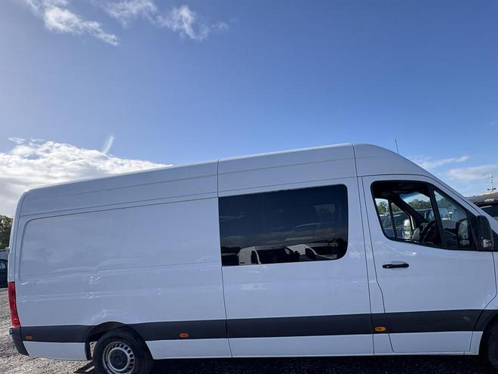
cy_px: 232
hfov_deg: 84.1
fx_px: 273
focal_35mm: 19
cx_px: 284
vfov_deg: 67.7
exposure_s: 1/1346
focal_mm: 2.22
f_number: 2.2
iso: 50
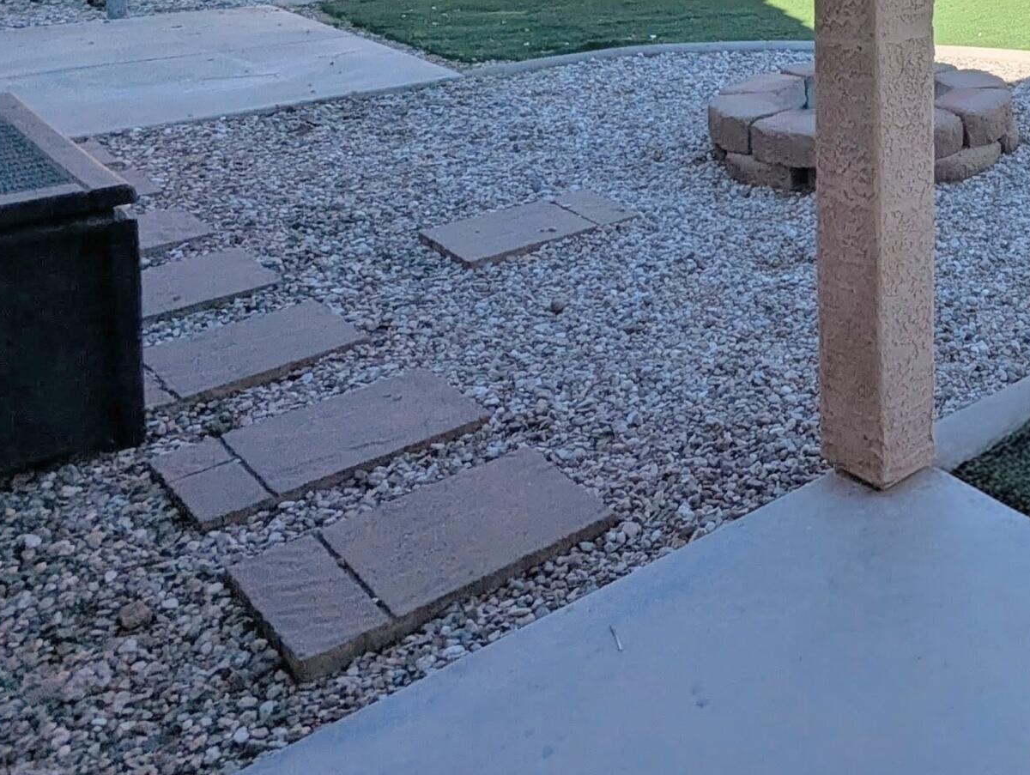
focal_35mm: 40
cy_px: -48
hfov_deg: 39.0
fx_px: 1192
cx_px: 1115
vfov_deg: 32.3
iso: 53
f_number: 2.2
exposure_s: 1/1524
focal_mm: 2.35
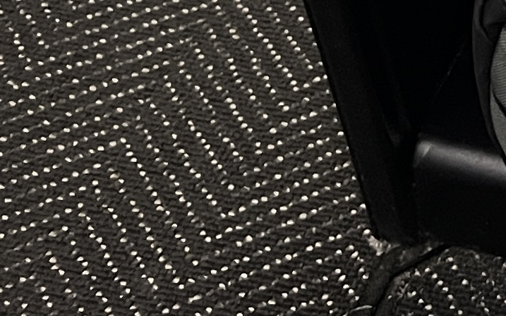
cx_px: 1090
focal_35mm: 155
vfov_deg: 7.8
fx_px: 2137
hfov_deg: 11.7
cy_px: -446
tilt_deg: -38.9
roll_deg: -2.2
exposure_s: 1/24
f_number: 1.5
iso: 1000
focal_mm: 5.7
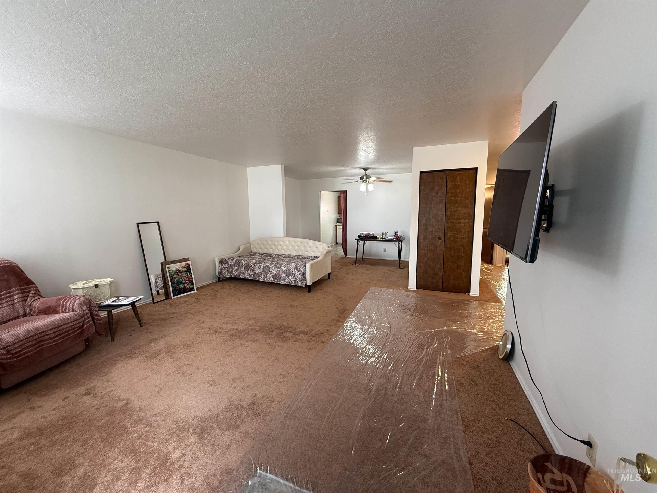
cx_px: 328
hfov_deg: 102.1
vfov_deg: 85.7
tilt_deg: -7.2
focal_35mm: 14
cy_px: 246
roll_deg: +0.4
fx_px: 266
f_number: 2.2
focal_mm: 2.22
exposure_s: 1/60
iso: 200
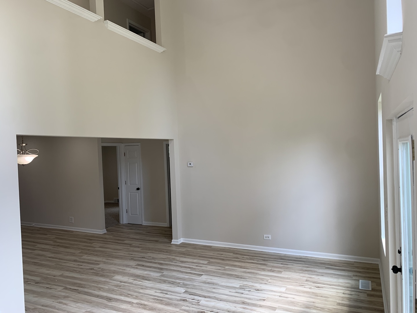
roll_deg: +2.5
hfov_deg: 67.3
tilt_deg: -1.9
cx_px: 208
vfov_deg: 53.1
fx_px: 313
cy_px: 156
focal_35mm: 26
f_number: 1.8
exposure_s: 1/120
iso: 40
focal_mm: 4.25
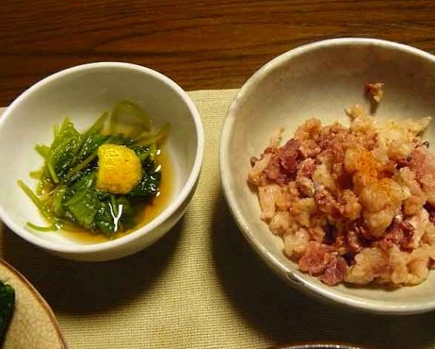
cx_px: 225
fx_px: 489
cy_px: 175
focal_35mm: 38
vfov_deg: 39.2
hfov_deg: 47.9
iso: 400
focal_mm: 6
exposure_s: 1/13
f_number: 2.8
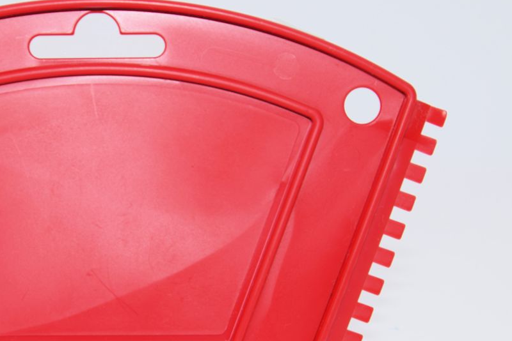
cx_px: 102
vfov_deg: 16.2
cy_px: 222
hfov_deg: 23.8
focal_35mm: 84
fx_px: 1195
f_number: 8
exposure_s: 1/160
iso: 100
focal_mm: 28
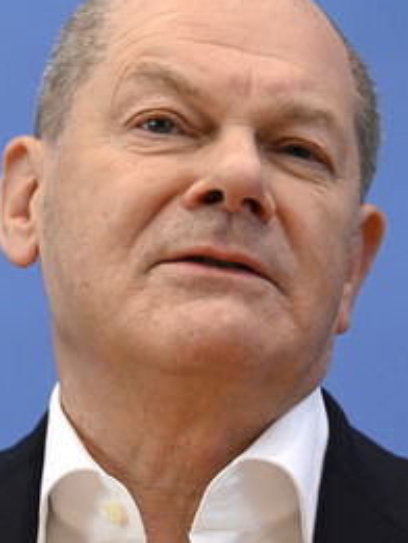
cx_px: 97
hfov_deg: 5.3
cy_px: 241
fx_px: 4428
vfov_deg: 7.0
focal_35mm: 282
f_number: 6.3
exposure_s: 1/640
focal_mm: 170
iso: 3200
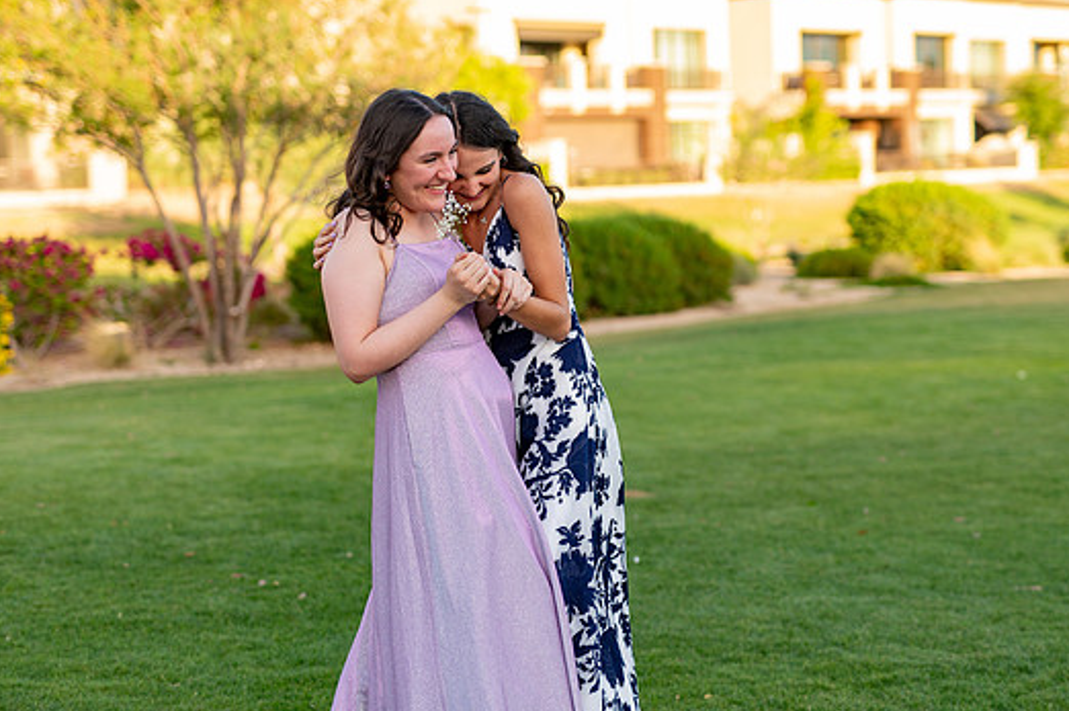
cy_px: 288
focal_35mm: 67
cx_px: 576
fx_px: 1988
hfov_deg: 30.1
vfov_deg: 20.2
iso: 100
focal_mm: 50
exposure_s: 1/640
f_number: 2
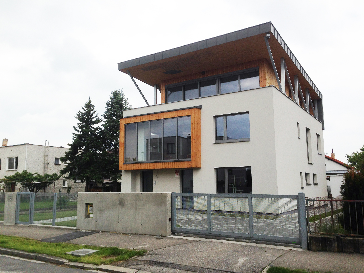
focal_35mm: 33
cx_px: 182
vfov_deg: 42.9
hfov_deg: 55.4
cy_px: 136
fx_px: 347
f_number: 2.4
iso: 50
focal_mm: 4.13
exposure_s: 1/1466
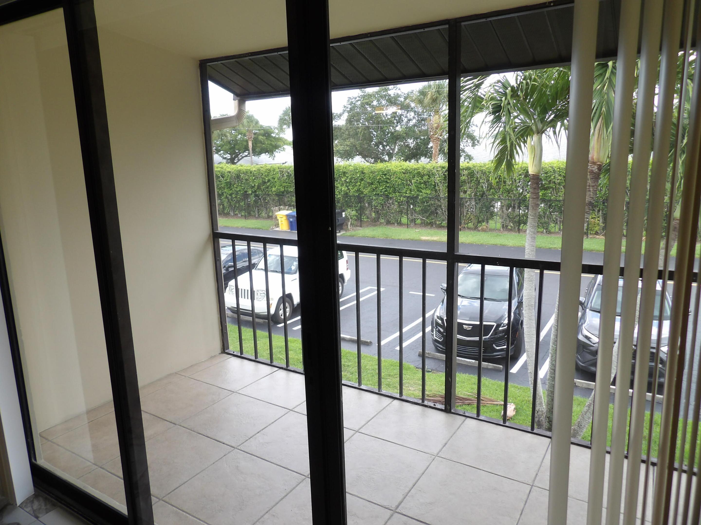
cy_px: 262
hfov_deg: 71.6
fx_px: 486
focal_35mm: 24
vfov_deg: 56.8
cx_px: 350
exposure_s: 1/72
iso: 100
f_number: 3.2
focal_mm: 4.3
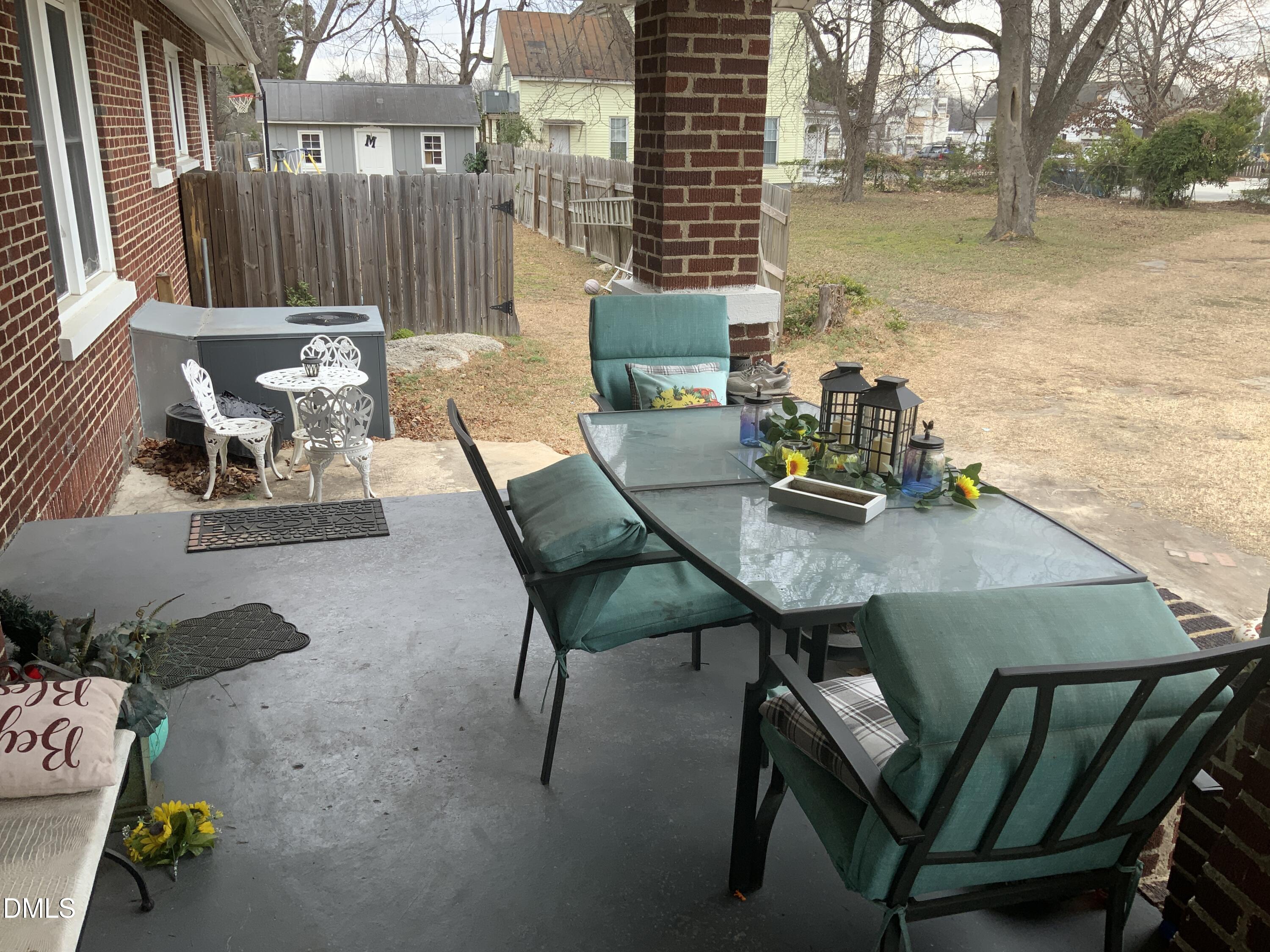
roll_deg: -1.3
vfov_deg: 48.2
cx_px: 635
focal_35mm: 29
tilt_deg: -15.2
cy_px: 476
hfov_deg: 61.7
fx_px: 1064
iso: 16
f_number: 1.8
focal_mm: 3
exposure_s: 1/122
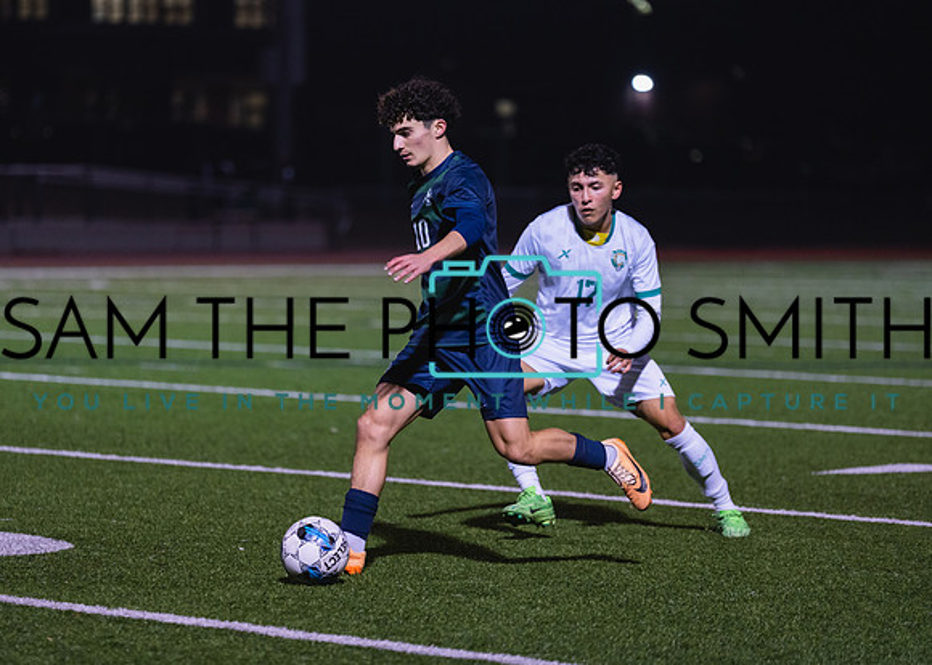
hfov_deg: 11.6
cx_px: 423
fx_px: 4577
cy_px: 334
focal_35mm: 173
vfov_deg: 8.3
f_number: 2.8
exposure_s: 1/1000
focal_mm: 159
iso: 2000
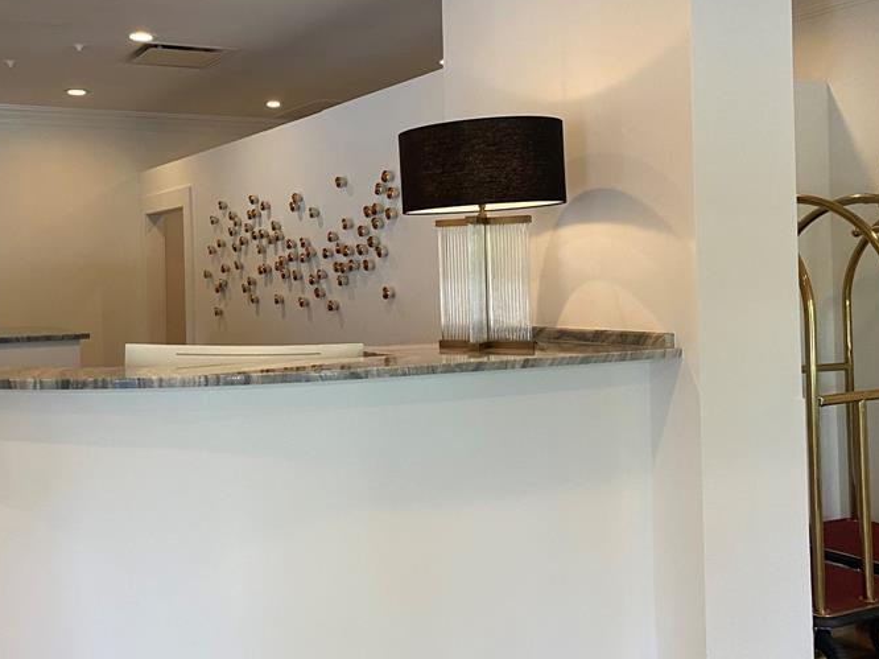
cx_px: 263
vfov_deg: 35.8
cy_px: 258
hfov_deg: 45.8
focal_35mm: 40
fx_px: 1015
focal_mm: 4.25
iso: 160
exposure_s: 1/60
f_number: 1.8
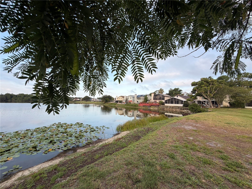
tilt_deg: +3.6
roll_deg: -0.5
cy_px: 94
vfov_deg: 85.7
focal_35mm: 14
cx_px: 126
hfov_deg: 102.1
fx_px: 102
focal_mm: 2.22
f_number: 2.2
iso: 64
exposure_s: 1/416
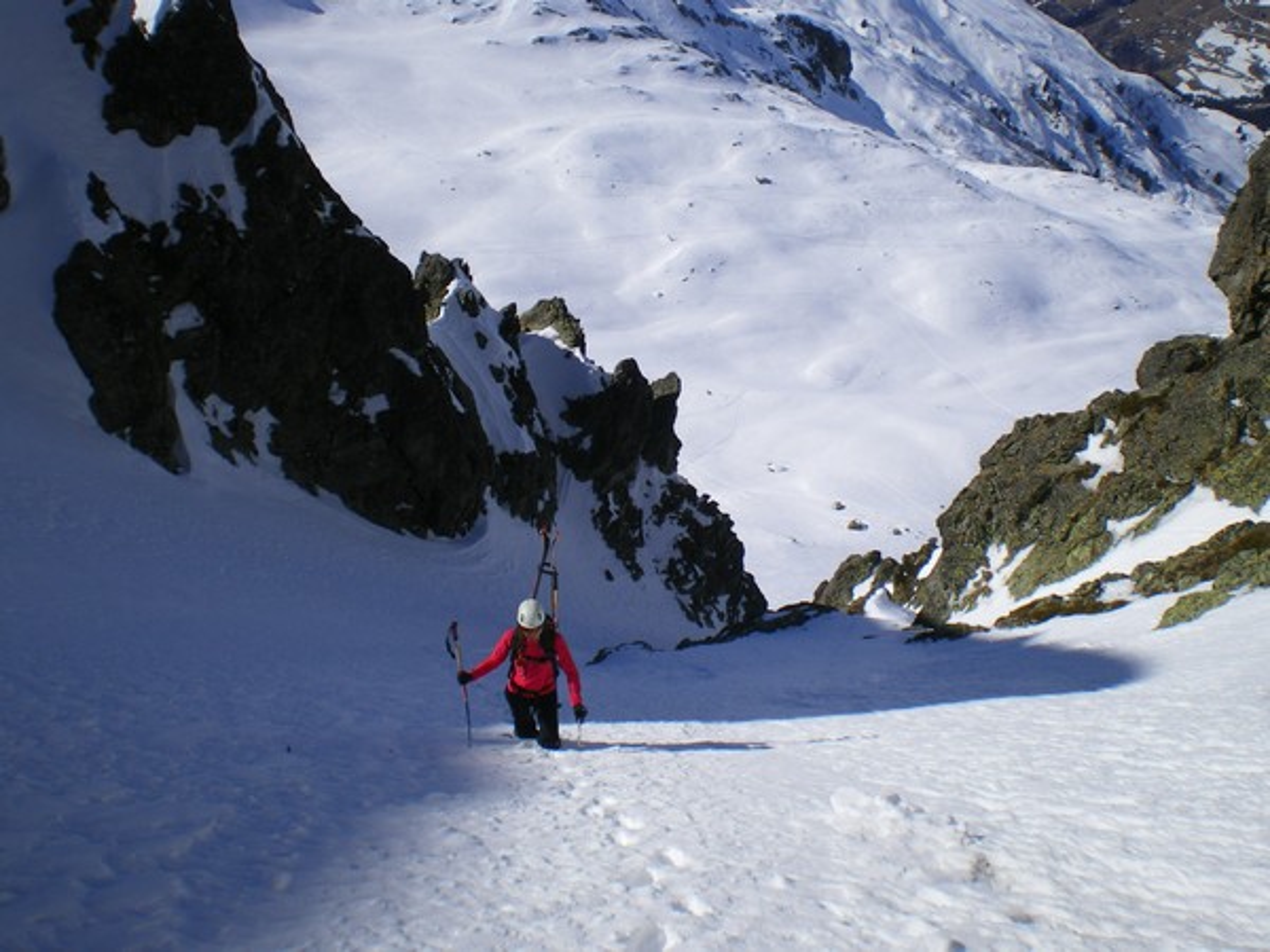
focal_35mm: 38
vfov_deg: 37.7
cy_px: 476
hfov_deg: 49.0
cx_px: 635
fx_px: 1394
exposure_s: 1/800
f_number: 4.6
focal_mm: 6.3
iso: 64
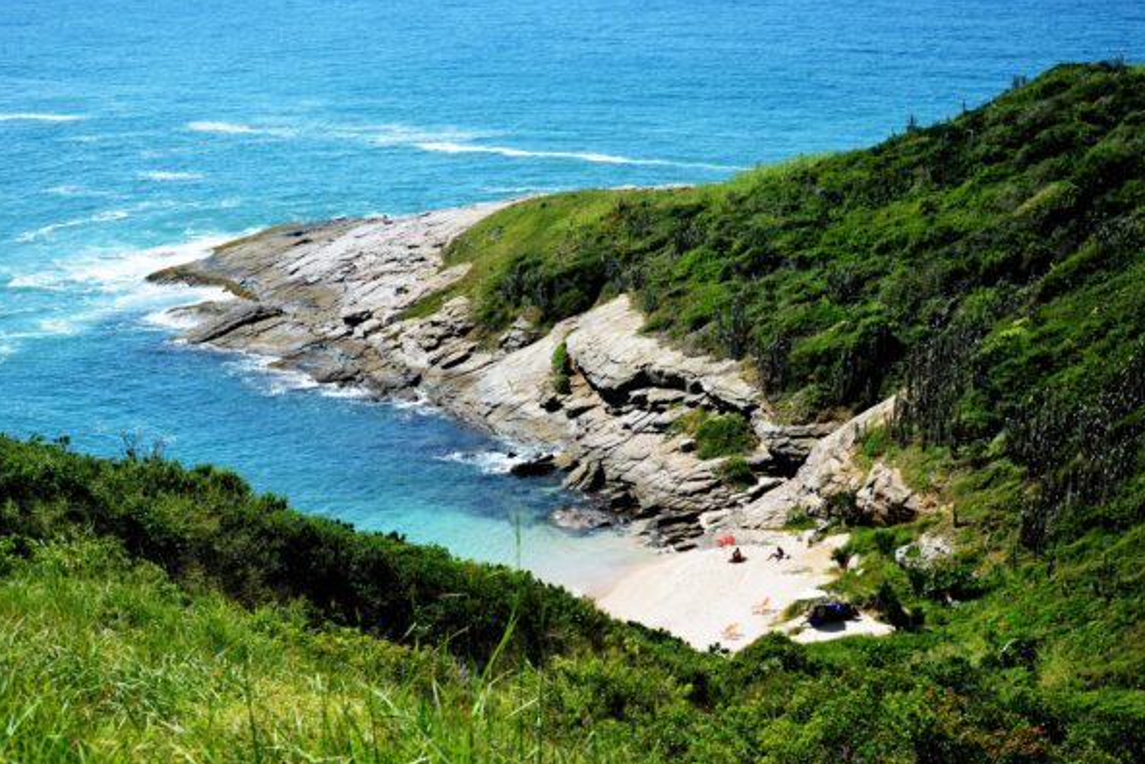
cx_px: 572
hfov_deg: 26.6
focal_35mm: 76
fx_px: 2418
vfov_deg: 18.0
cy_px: 383
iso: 100
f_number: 7.1
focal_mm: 50
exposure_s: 1/200
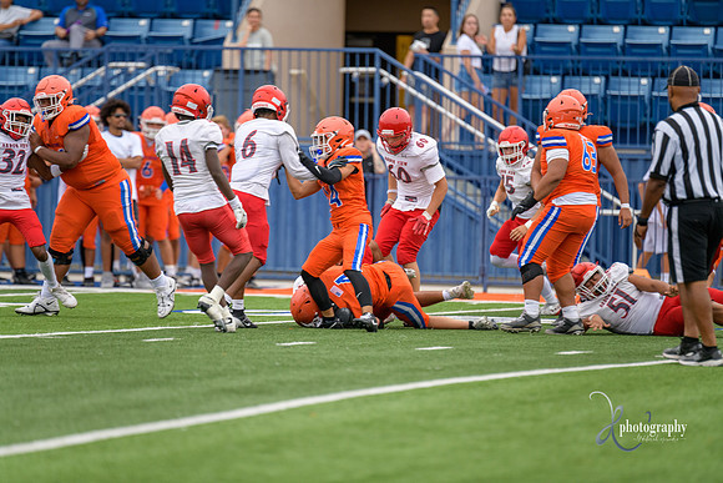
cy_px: 242
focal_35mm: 300
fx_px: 6026
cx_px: 362
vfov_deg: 4.6
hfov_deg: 6.9
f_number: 2.8
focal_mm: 300
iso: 450
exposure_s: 1/500
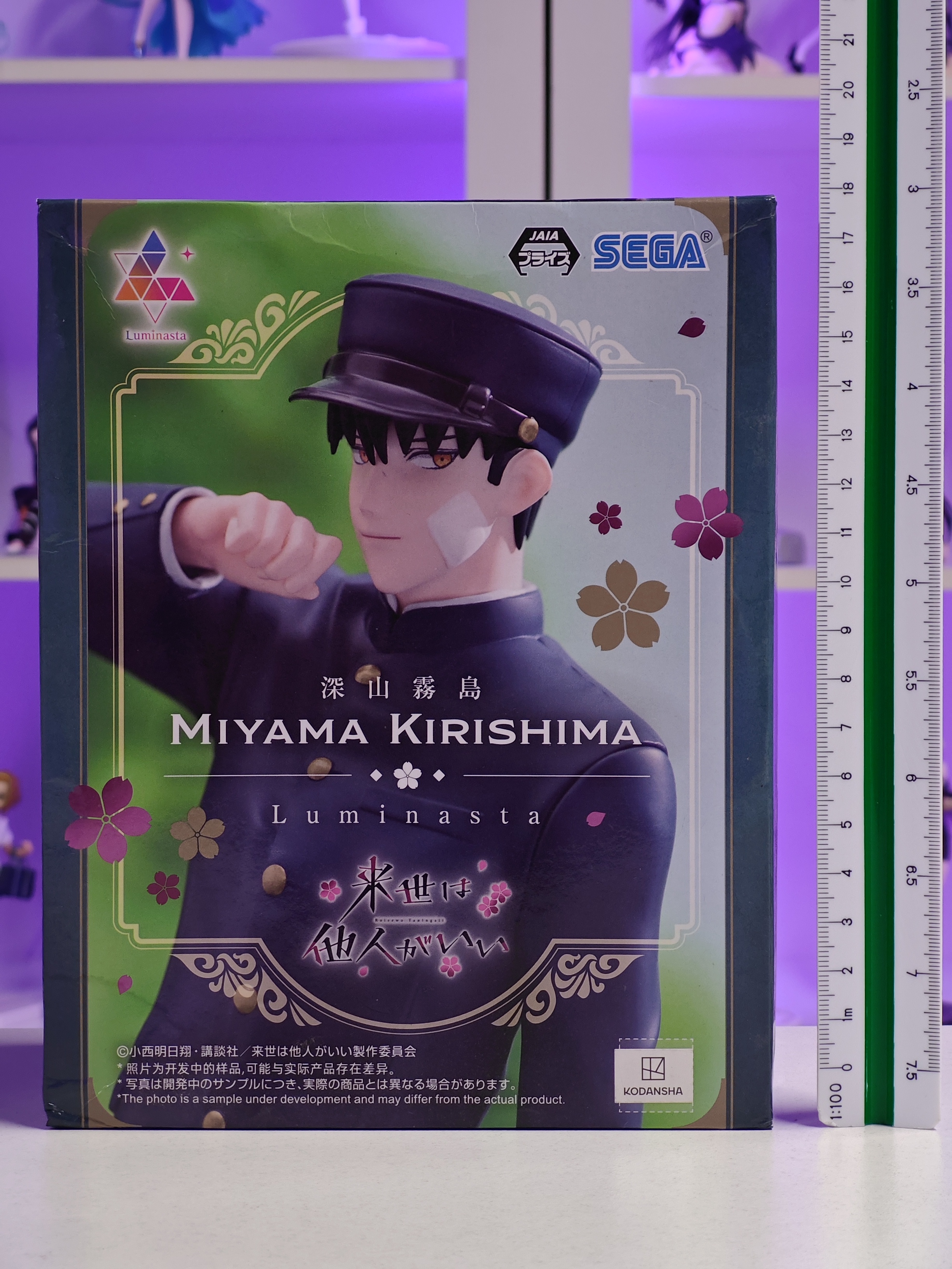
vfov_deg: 24.4
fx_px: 2934
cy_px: 634
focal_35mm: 80
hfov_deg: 18.4
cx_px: 476
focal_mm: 7.48
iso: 400
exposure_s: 1/18.7
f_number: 2.4
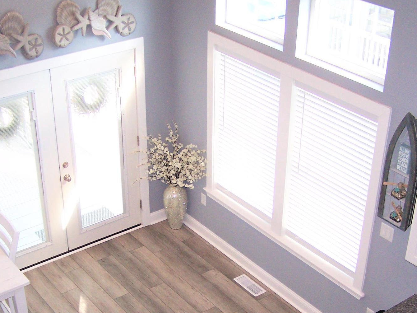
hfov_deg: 33.2
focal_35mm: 58
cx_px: 197
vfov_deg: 25.0
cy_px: 223
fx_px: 699
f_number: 2.8
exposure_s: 1/90
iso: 140
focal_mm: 6.3
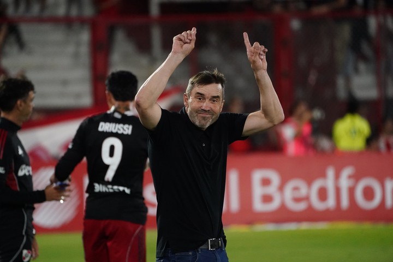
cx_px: 196
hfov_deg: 5.2
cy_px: 131
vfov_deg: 3.4
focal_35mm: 400
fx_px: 4366
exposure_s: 1/1600
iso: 8000
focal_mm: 400
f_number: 6.3
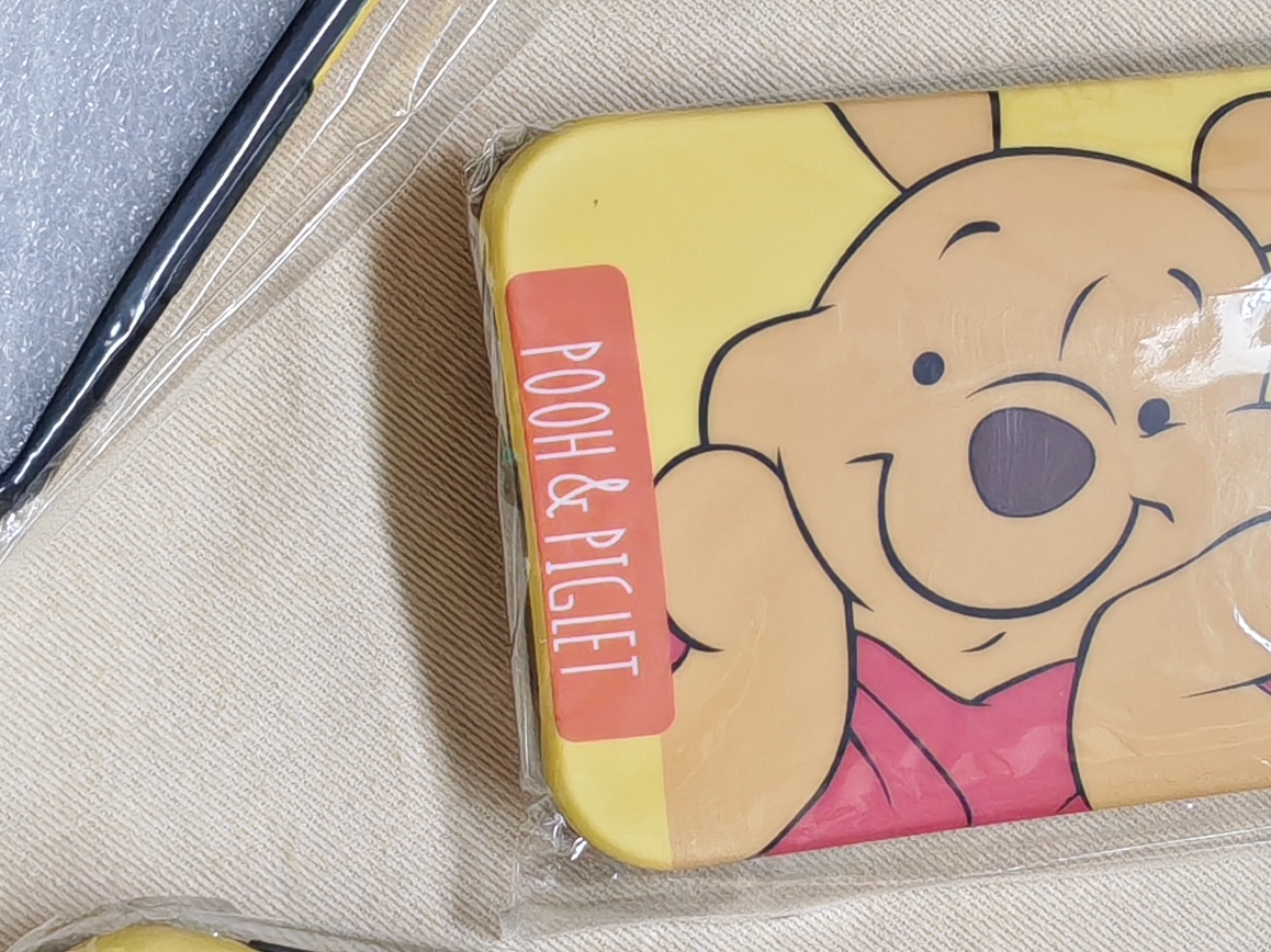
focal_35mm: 92
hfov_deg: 21.2
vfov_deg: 16.0
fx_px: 3377
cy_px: 578
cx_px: 832
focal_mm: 5.4
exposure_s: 1/50
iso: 400
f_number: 1.6
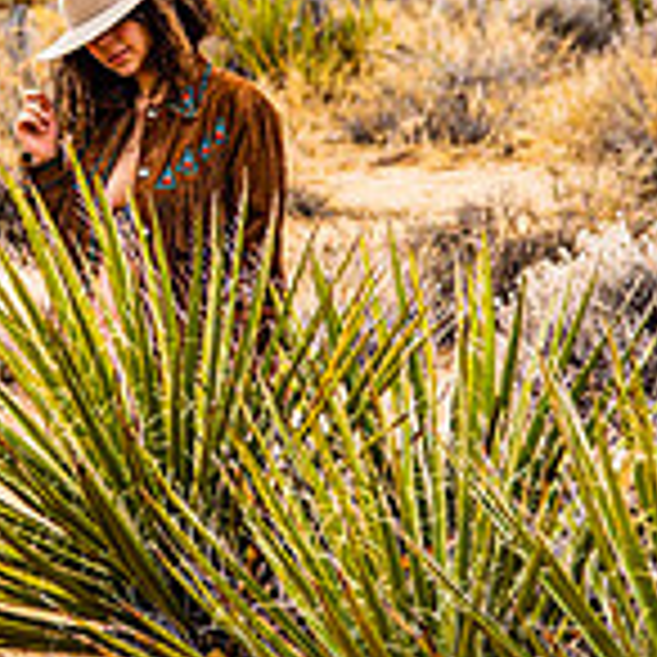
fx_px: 4617
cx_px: -9
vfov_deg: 8.1
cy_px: 72
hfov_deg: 8.1
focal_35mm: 215
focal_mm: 82
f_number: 4
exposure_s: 1/1600
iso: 100
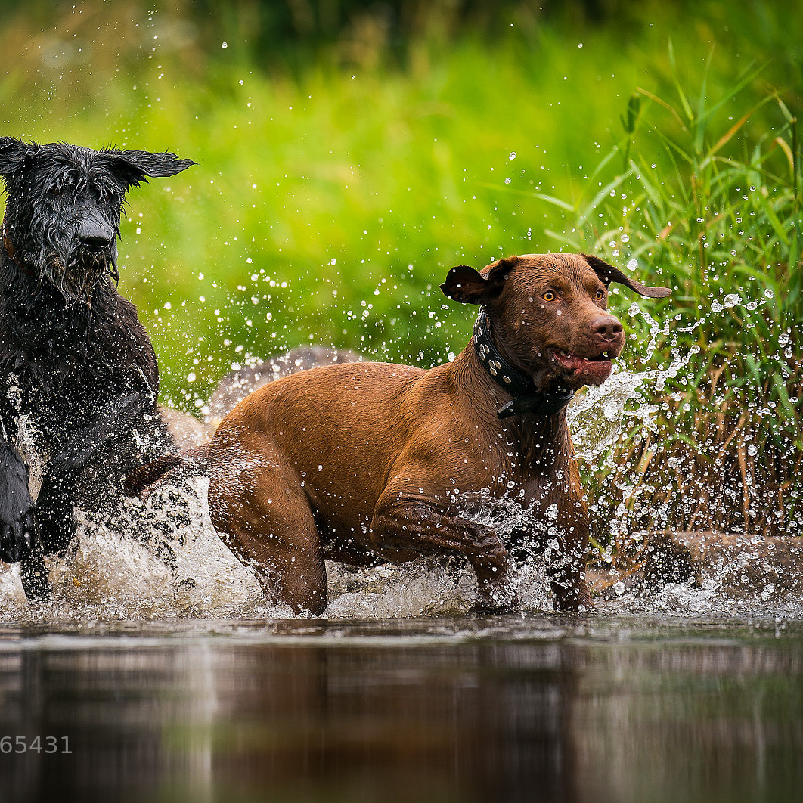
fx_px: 6719
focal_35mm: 256
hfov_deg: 6.8
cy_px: 401
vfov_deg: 6.8
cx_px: 282
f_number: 2.8
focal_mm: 200
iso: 320
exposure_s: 1/1600
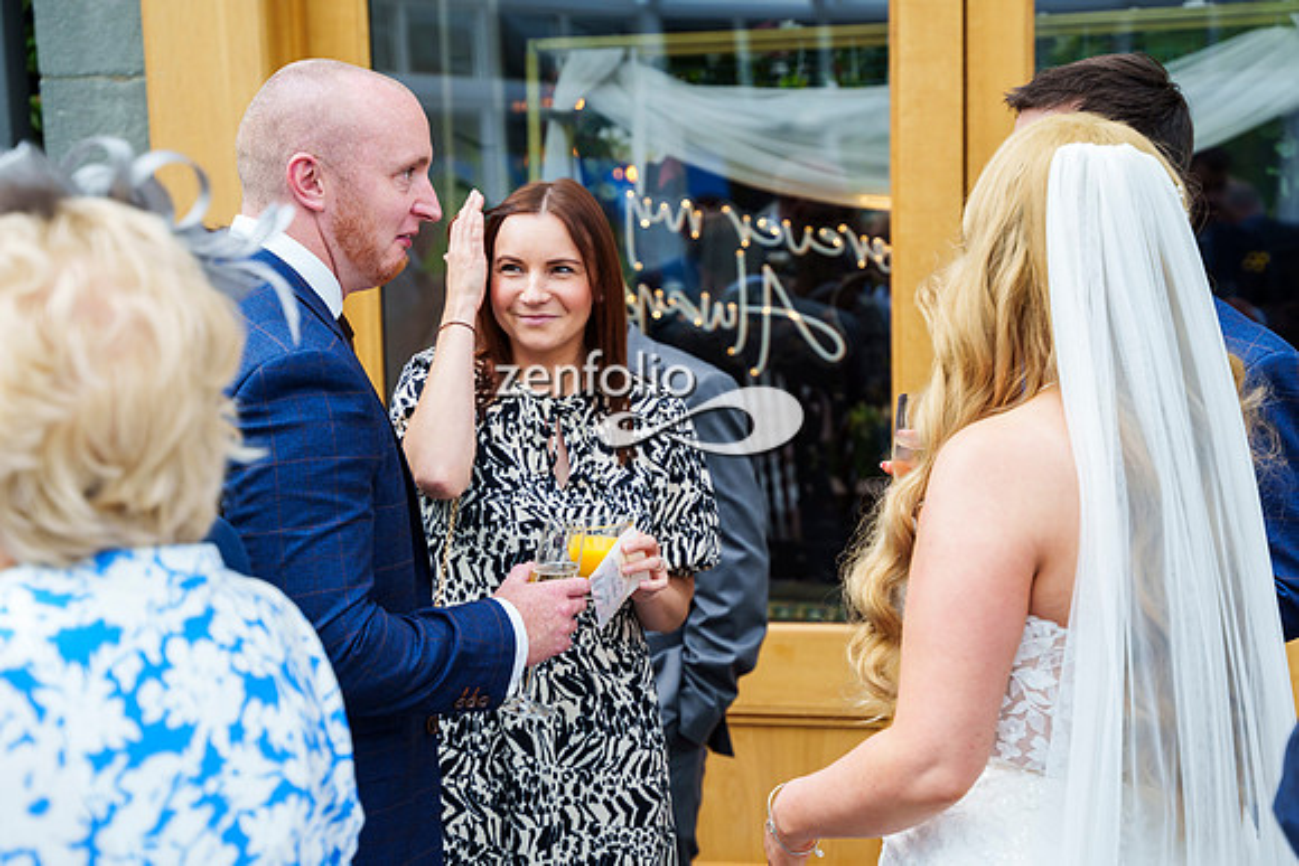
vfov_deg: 22.6
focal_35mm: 60
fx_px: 2172
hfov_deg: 33.3
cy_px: 432
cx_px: 677
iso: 800
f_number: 3.5
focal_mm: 56
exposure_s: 1/2000
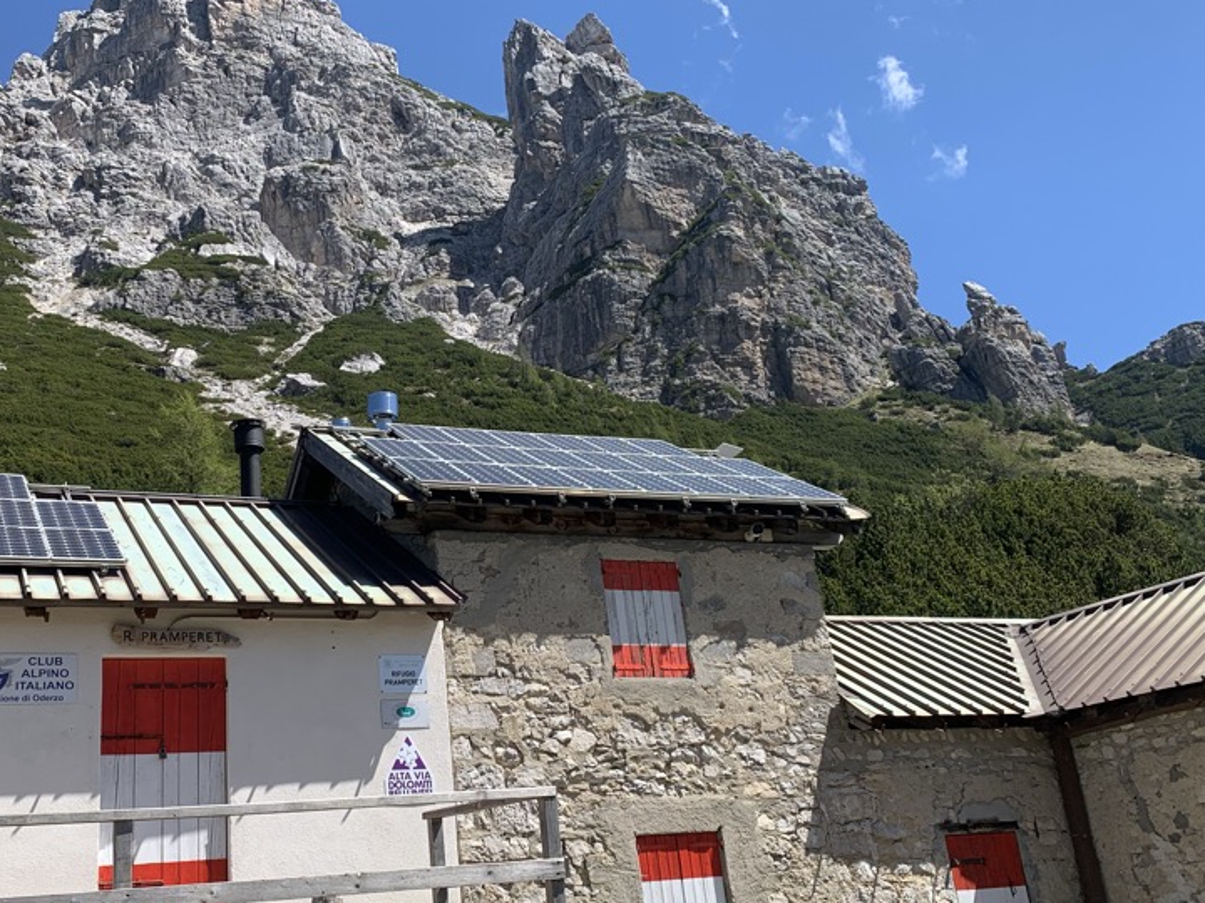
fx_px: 1288
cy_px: 473
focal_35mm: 37
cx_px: 449
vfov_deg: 38.7
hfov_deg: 49.6
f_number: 1.8
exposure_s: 1/1916
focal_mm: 4.25
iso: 25
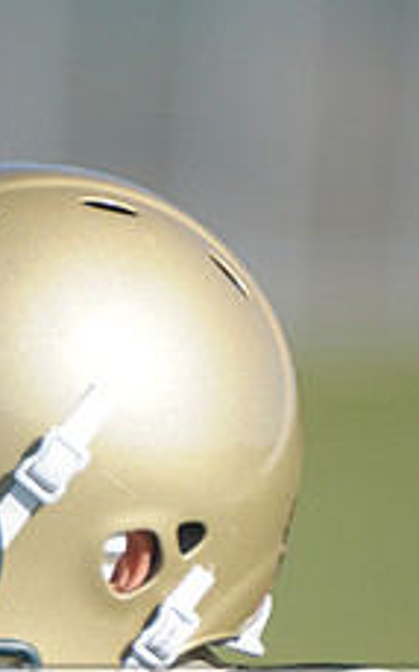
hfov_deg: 0.8
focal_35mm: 1549
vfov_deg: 1.4
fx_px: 28319
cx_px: 40
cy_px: 804
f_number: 4
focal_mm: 400
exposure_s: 1/3200
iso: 640
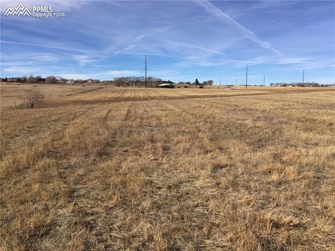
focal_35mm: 29
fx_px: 281
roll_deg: +0.5
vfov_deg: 48.2
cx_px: 168
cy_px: 126
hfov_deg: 61.7
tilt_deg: -8.8
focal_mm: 4.15
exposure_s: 1/2825
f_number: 2.2
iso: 32
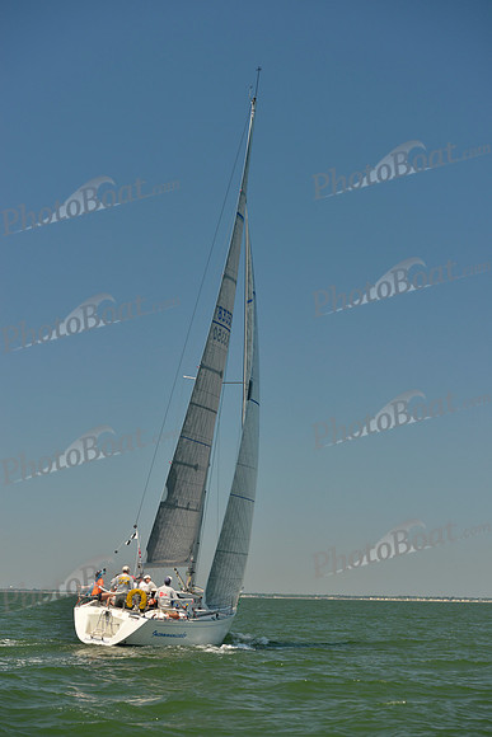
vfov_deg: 28.8
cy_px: 368
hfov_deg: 19.5
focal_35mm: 70
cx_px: 246
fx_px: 1434
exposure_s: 1/640
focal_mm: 70
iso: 200
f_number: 5.6
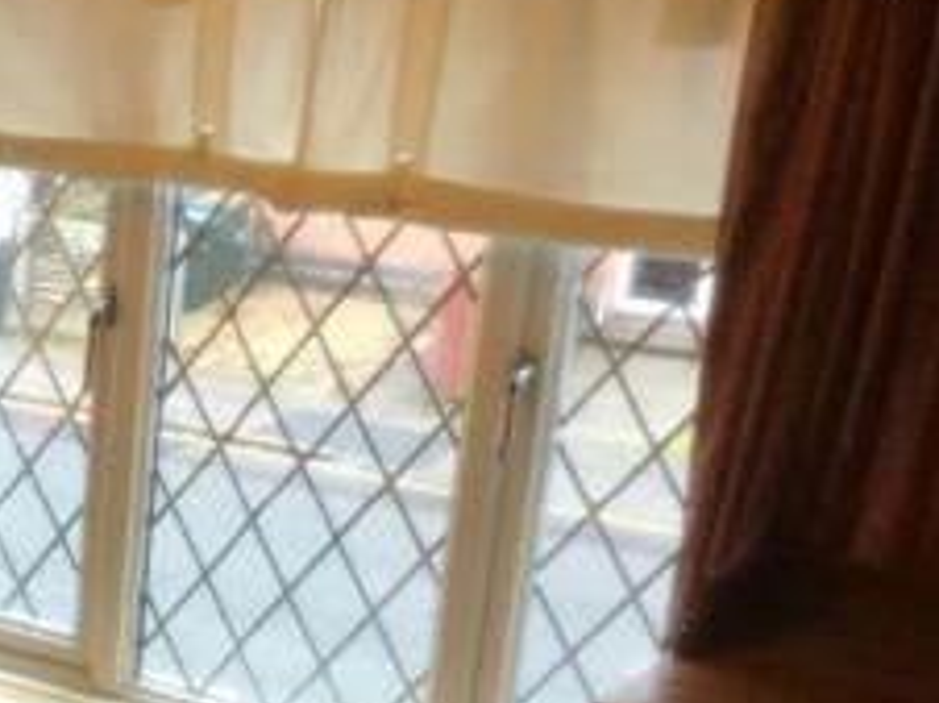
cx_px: -69
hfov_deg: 23.1
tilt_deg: -19.6
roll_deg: -2.5
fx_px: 2168
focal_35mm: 80
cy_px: 647
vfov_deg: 18.1
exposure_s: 1/33
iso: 160
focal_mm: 3.3
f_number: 2.4
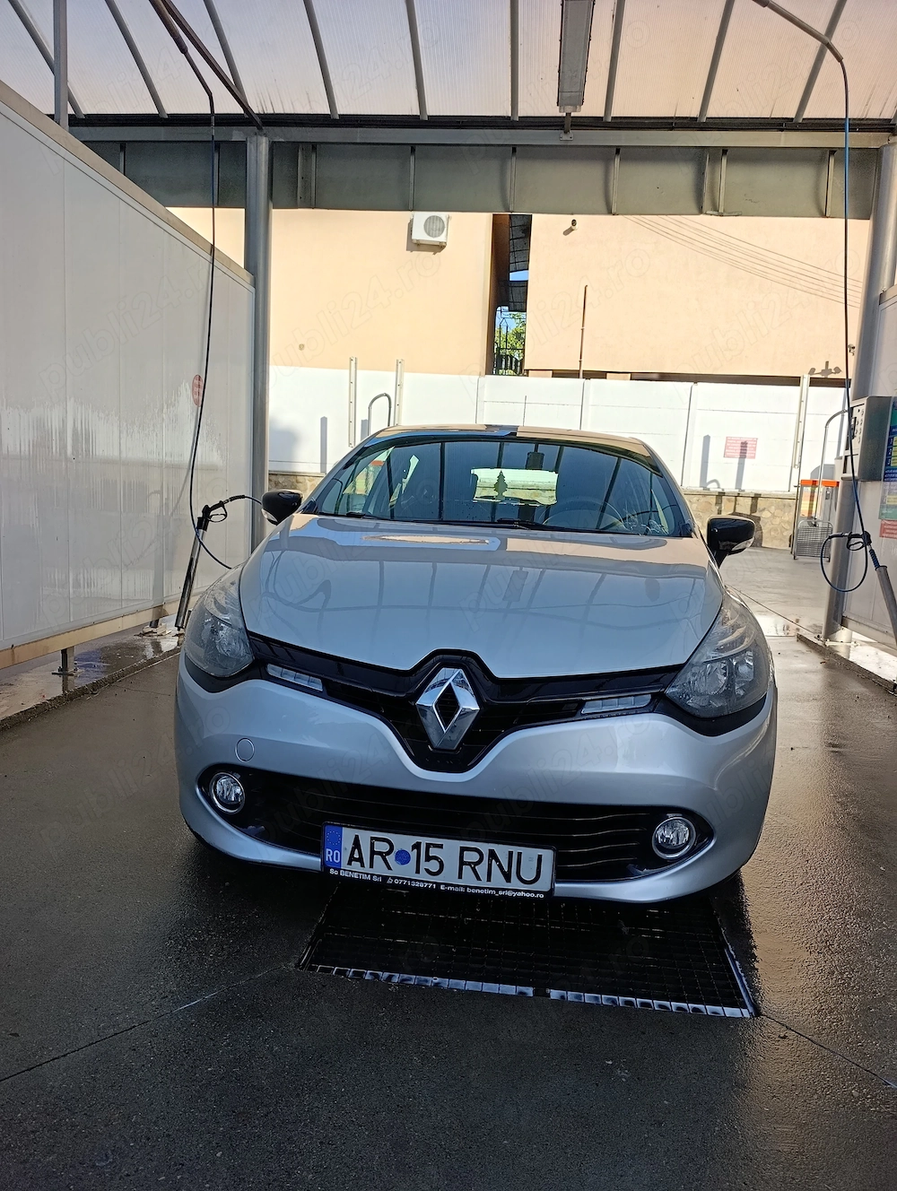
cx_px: 448
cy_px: 596
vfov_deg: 73.8
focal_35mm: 23
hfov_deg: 59.0
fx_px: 793
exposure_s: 1/450
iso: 50
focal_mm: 6.11
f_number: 1.65
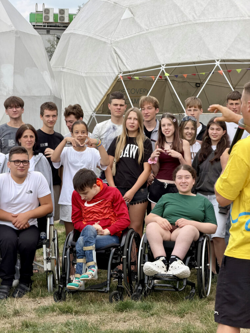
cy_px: 166
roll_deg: -2.0
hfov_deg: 14.8
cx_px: 125
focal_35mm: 100
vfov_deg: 19.6
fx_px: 963
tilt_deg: -3.2
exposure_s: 1/329
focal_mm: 16.89
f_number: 2.8
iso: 50
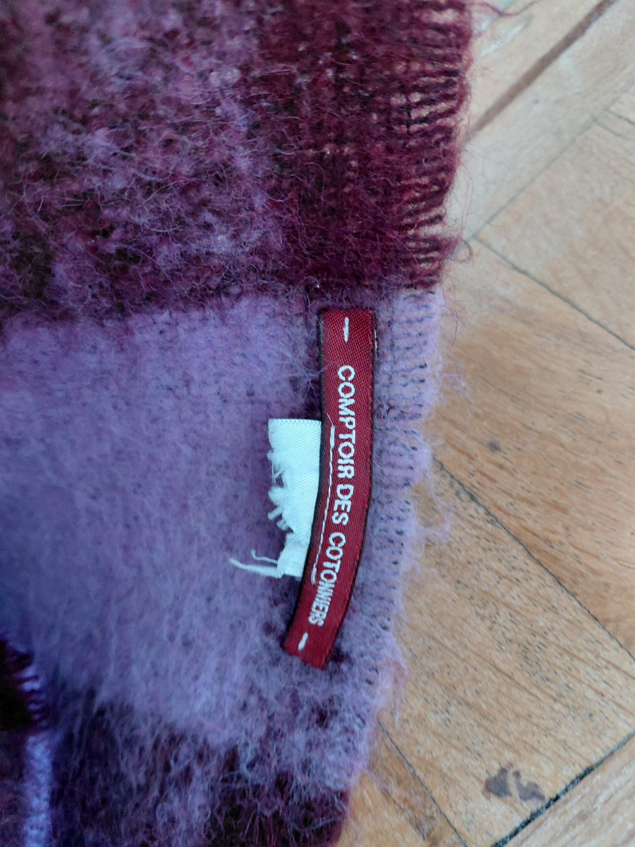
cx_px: 318
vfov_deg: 69.4
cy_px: 424
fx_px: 611
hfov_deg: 54.9
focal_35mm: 25
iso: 400
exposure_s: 1/25
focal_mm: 4.69
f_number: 1.8
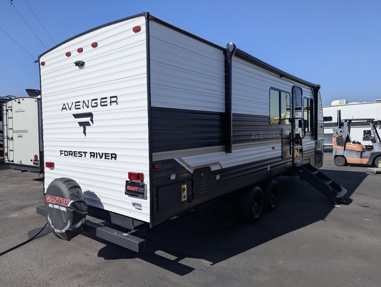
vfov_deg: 56.9
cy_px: 144
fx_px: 264
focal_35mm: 24
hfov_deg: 71.5
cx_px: 190
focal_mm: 6.81
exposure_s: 1/3058
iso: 43
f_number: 1.85
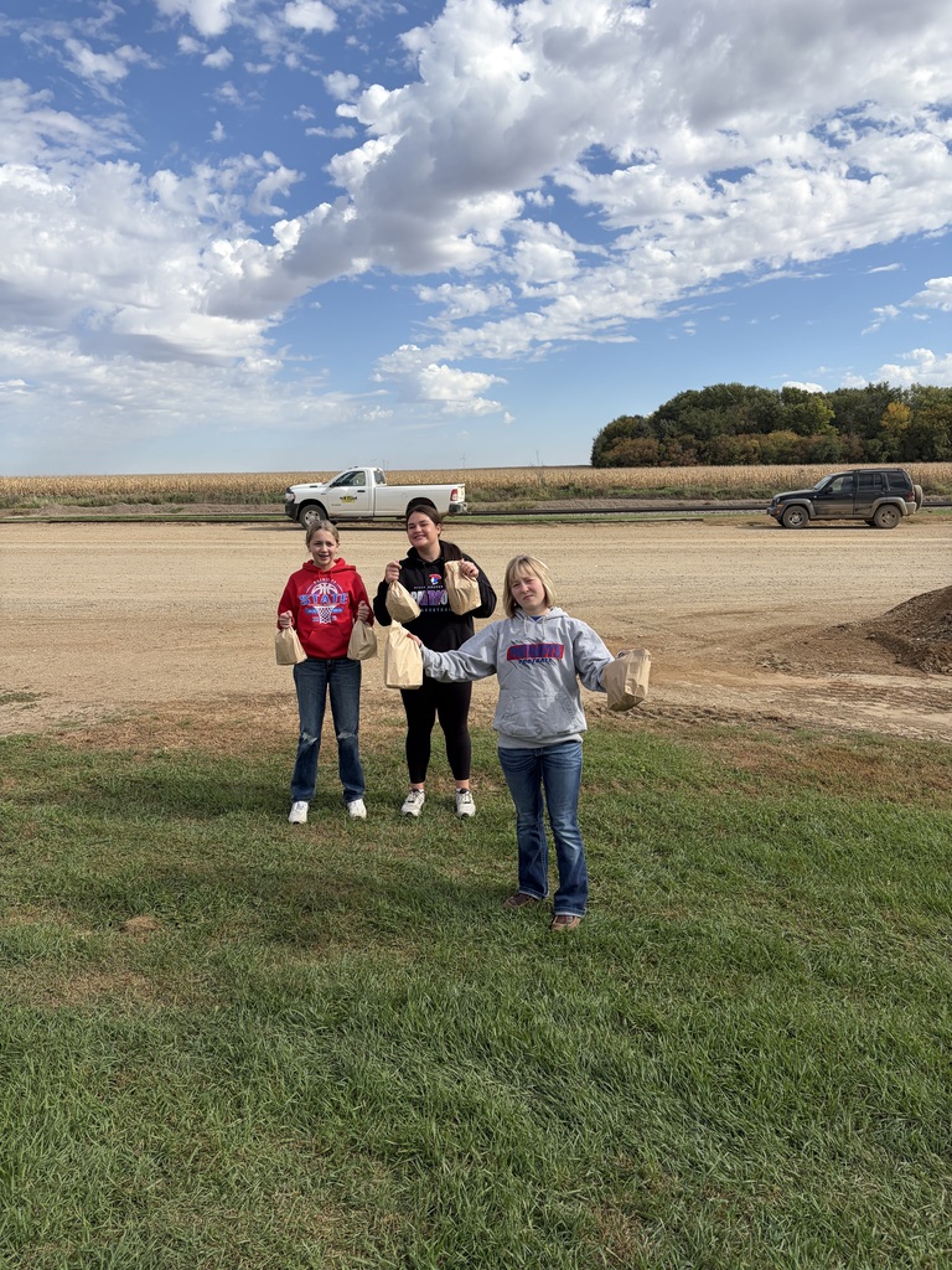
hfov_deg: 53.1
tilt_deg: -8.5
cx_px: 476
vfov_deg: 67.3
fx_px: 953
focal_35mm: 26
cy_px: 635
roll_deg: +0.5
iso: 64
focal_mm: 5.96
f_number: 1.6
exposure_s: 1/4950
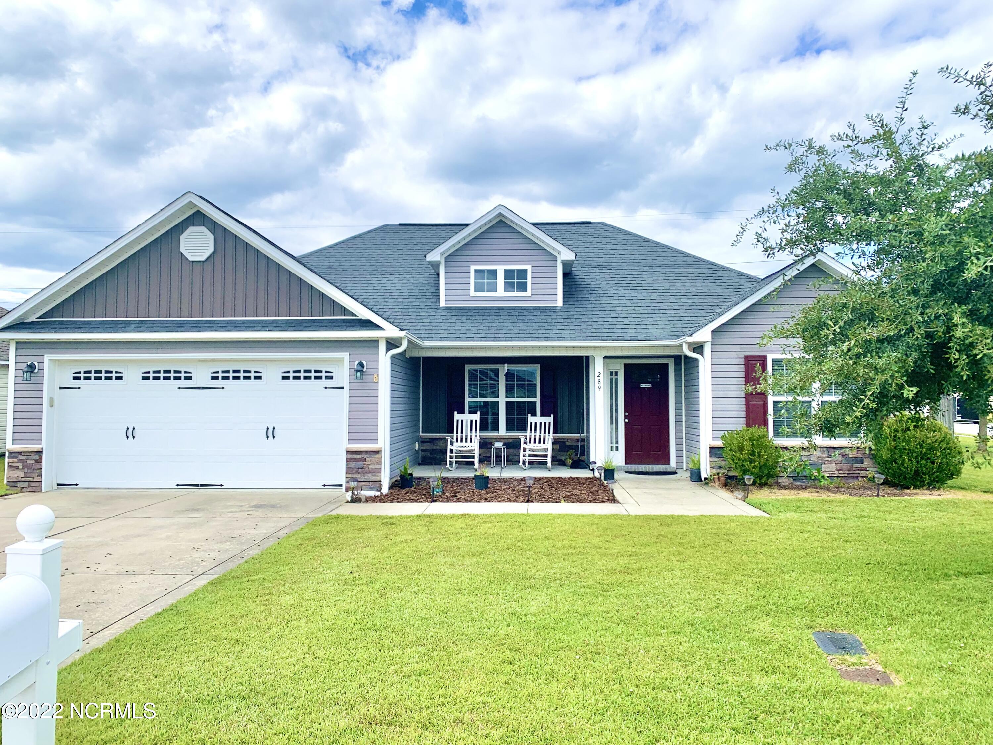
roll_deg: -0.1
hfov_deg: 67.3
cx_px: 496
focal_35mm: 26
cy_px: 372
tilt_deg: +2.1
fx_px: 746
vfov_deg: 53.1
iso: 25
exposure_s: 1/2545
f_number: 1.8
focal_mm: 4.25
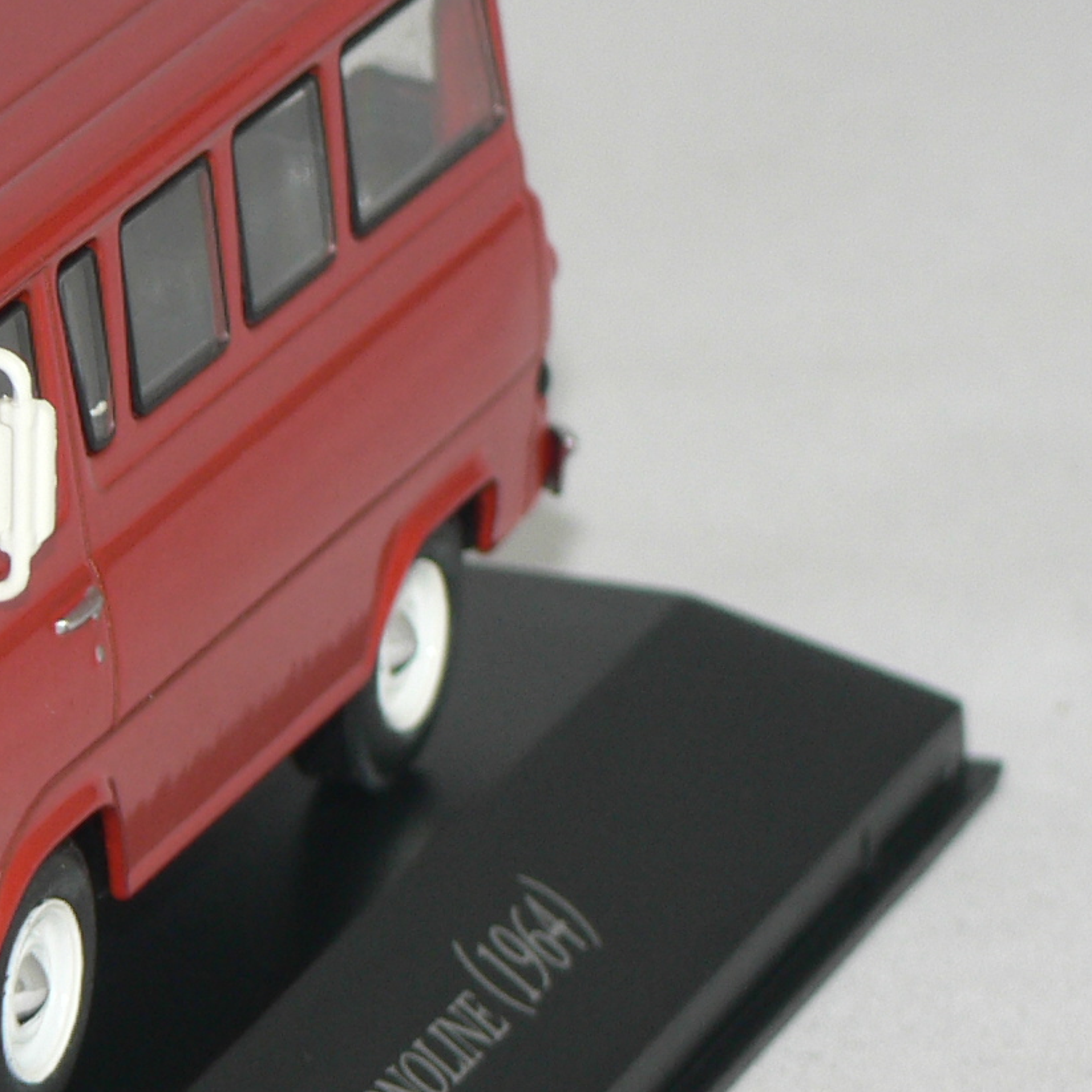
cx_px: -125
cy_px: 683
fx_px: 11992
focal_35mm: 336
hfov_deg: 5.2
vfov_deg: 5.2
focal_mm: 20.3
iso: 80
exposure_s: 1/60
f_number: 3.2
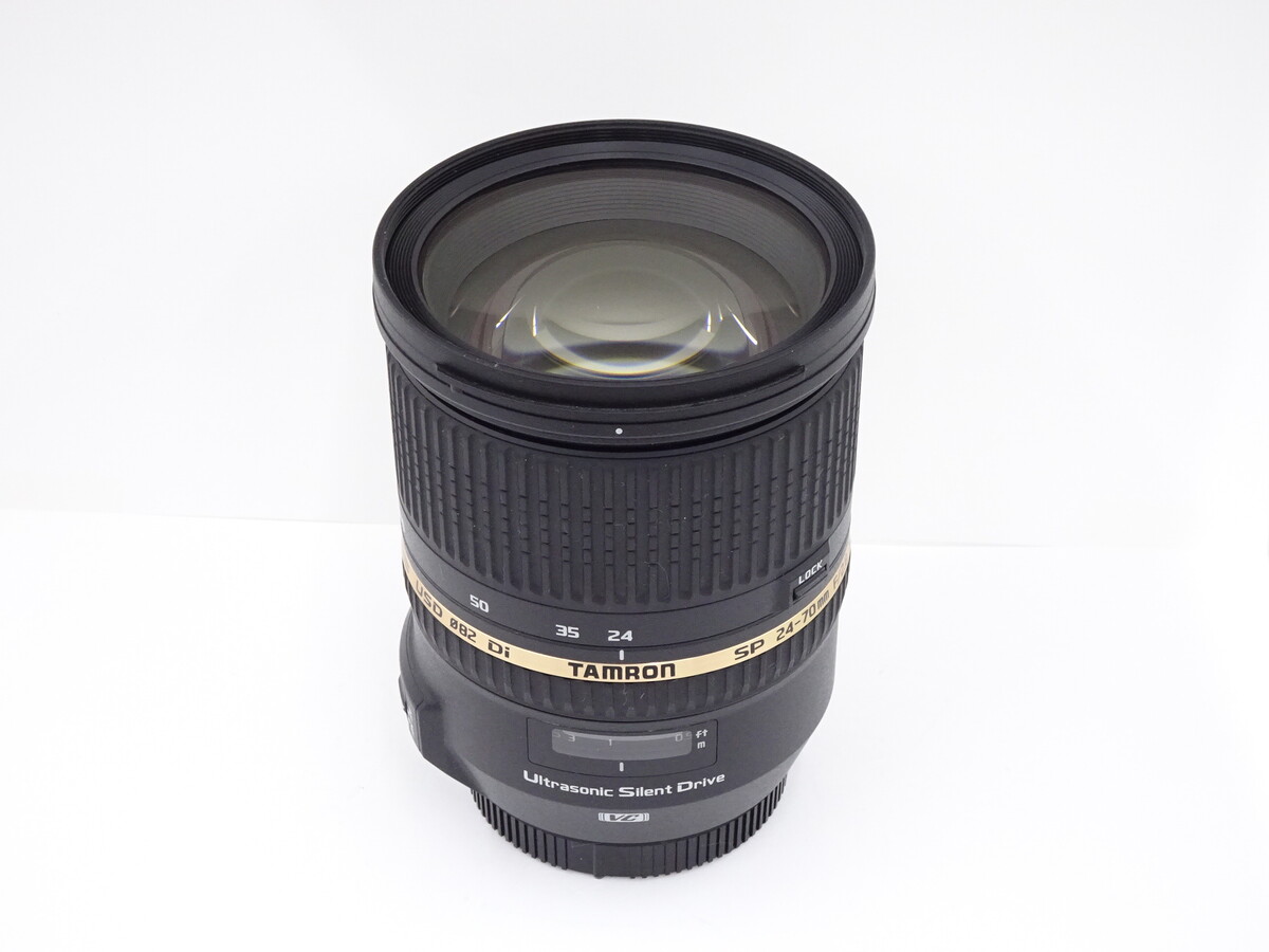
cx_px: 634
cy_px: 476
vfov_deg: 25.2
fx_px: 2126
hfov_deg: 33.2
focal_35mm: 58
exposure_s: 1/60
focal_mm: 9.87
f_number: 4.5
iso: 500
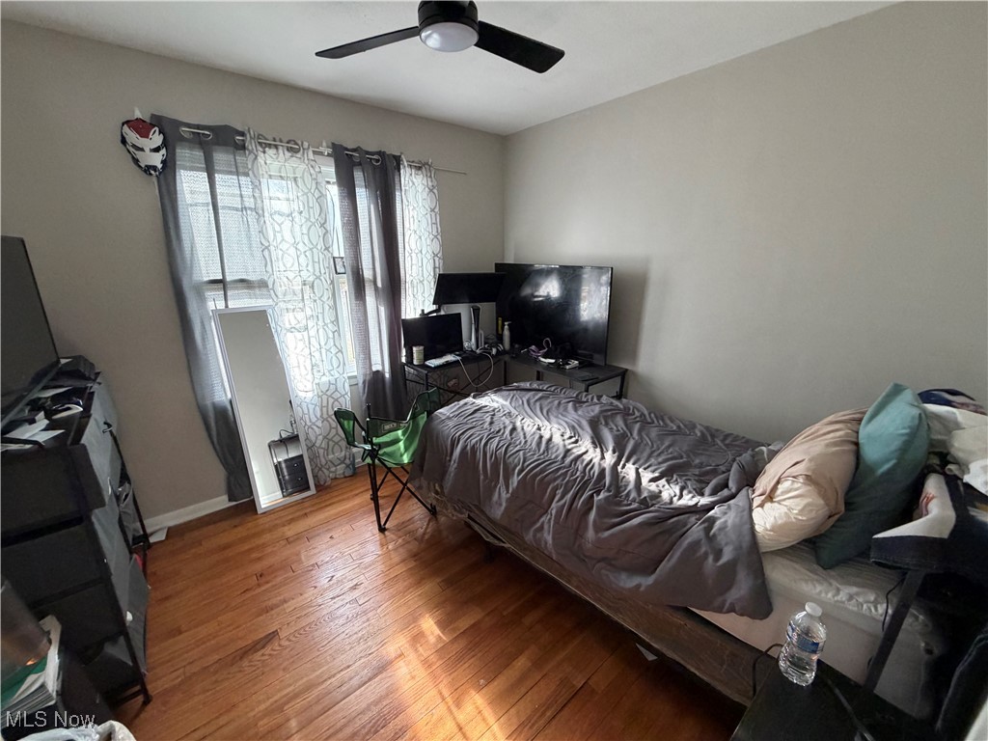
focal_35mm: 14
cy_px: 370
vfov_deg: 85.7
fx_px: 400
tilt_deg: -16.6
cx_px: 494
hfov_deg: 102.1
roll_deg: +1.9
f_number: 2.2
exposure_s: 1/108
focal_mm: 2.22
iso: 320
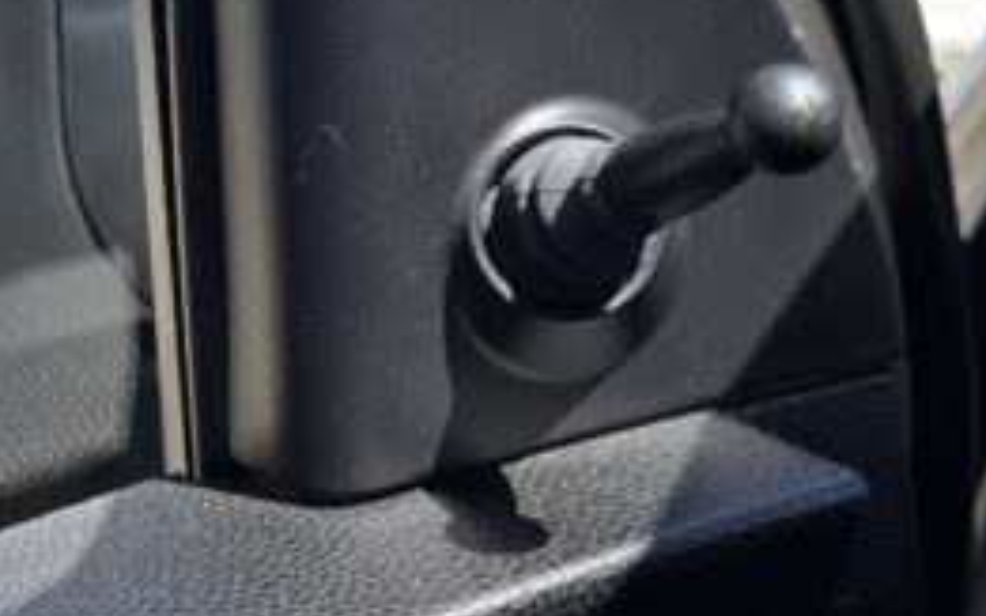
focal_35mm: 56
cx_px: 159
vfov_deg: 23.1
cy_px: 219
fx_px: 1504
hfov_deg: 34.8
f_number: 1.7
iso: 12
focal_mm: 6.3
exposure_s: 1/328
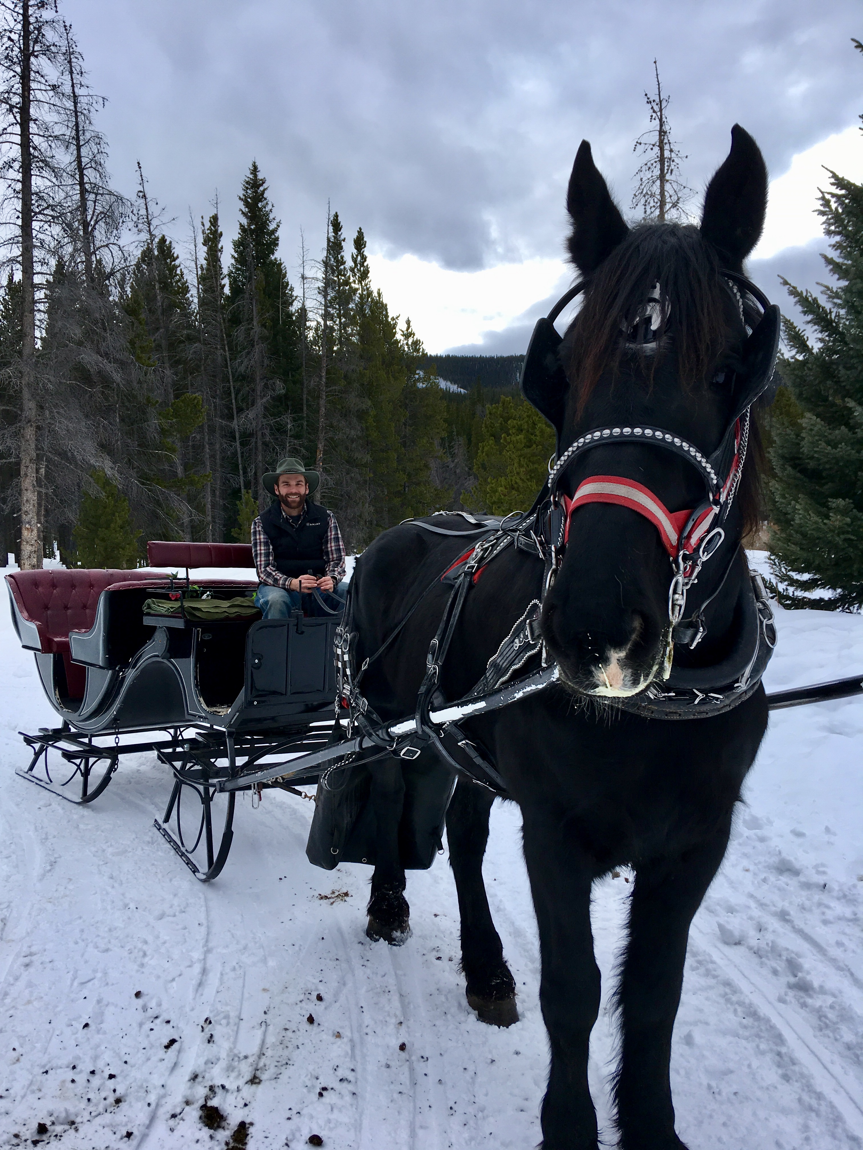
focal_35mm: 29
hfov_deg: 48.2
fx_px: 964
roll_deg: +0.3
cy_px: 575
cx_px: 432
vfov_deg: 61.7
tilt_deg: -2.9
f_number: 2.2
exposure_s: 1/874
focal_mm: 4.15
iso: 25
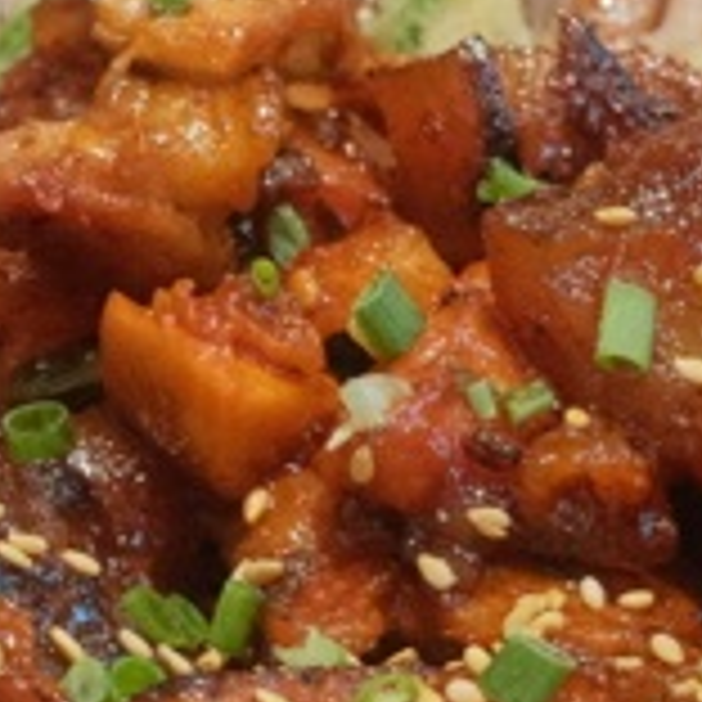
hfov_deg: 5.6
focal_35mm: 313
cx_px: -22
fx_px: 7181
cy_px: 612
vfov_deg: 5.6
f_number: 4.5
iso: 3200
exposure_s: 1/30
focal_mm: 31.9
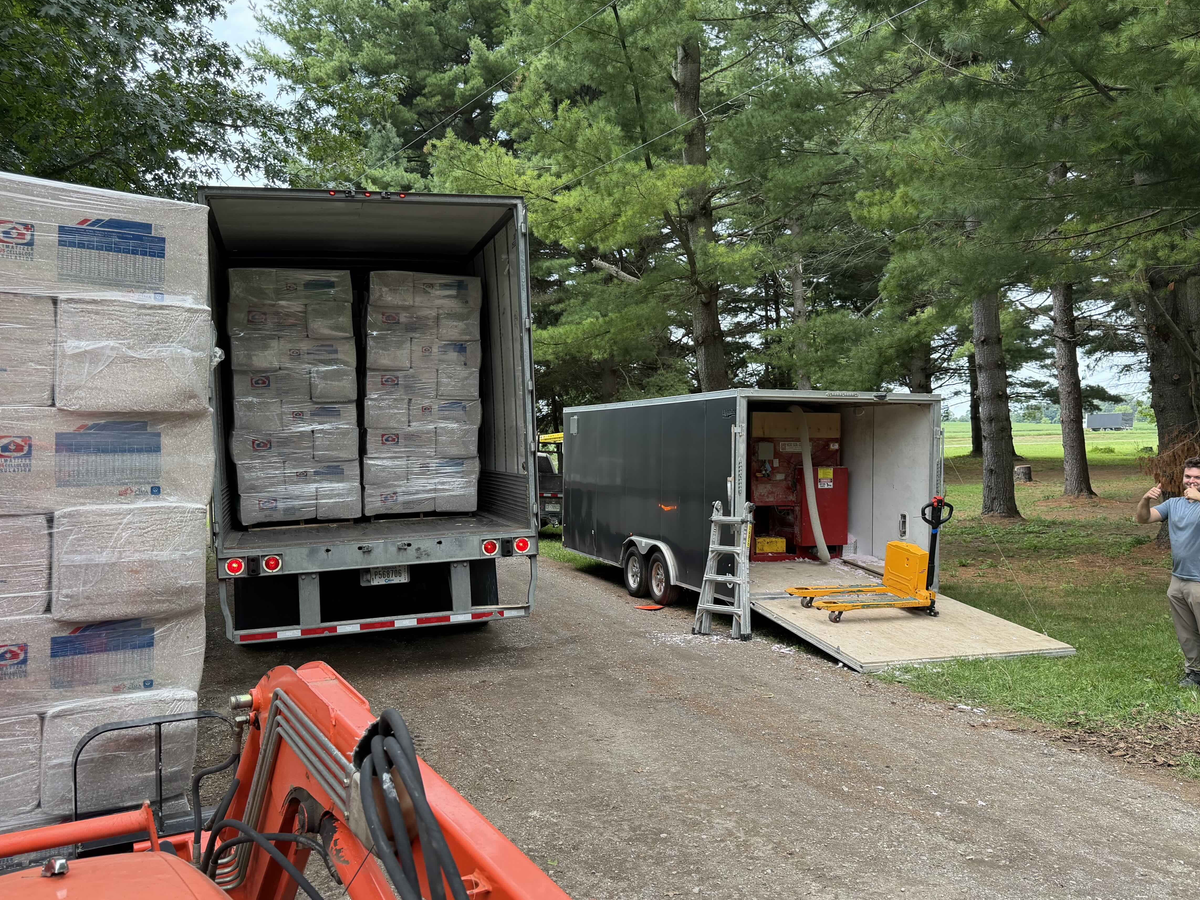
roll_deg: +2.6
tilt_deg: -1.0
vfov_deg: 46.8
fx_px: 1040
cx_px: 594
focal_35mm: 30
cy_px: 462
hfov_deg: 60.0
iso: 100
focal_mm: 6.76
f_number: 1.78
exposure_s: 1/909
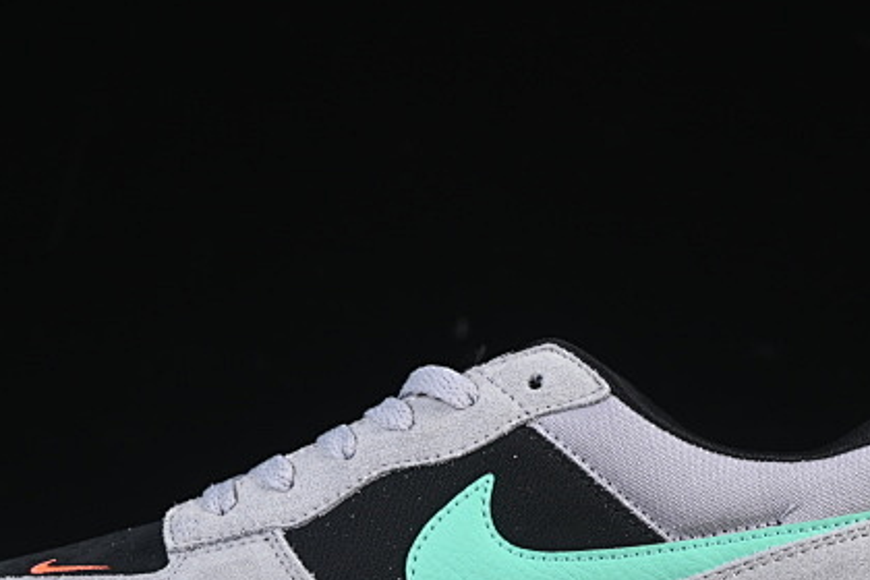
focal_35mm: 143
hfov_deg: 14.3
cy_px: 426
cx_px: 456
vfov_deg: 9.6
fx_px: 3456
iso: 160
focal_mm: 50
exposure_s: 1/80
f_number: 7.1
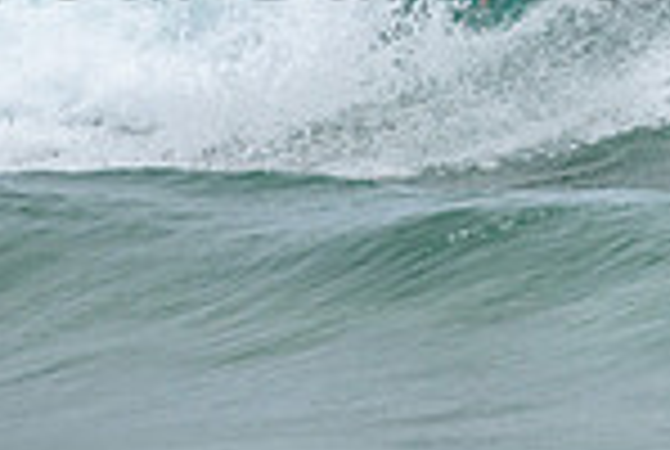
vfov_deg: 0.4
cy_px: -106
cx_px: 427
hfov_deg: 0.7
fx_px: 57884
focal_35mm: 3104
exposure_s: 1/2000
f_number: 11
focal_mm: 800
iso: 900
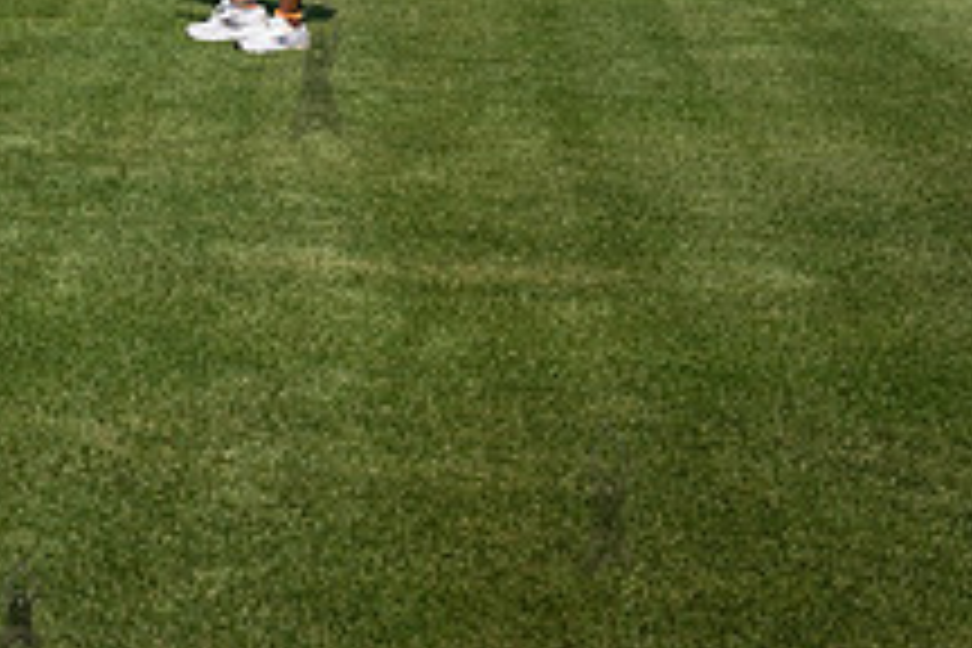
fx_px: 3429
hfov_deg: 15.4
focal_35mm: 127
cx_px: -266
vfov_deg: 10.6
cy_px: -160
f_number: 5.6
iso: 400
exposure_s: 1/2000
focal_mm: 45
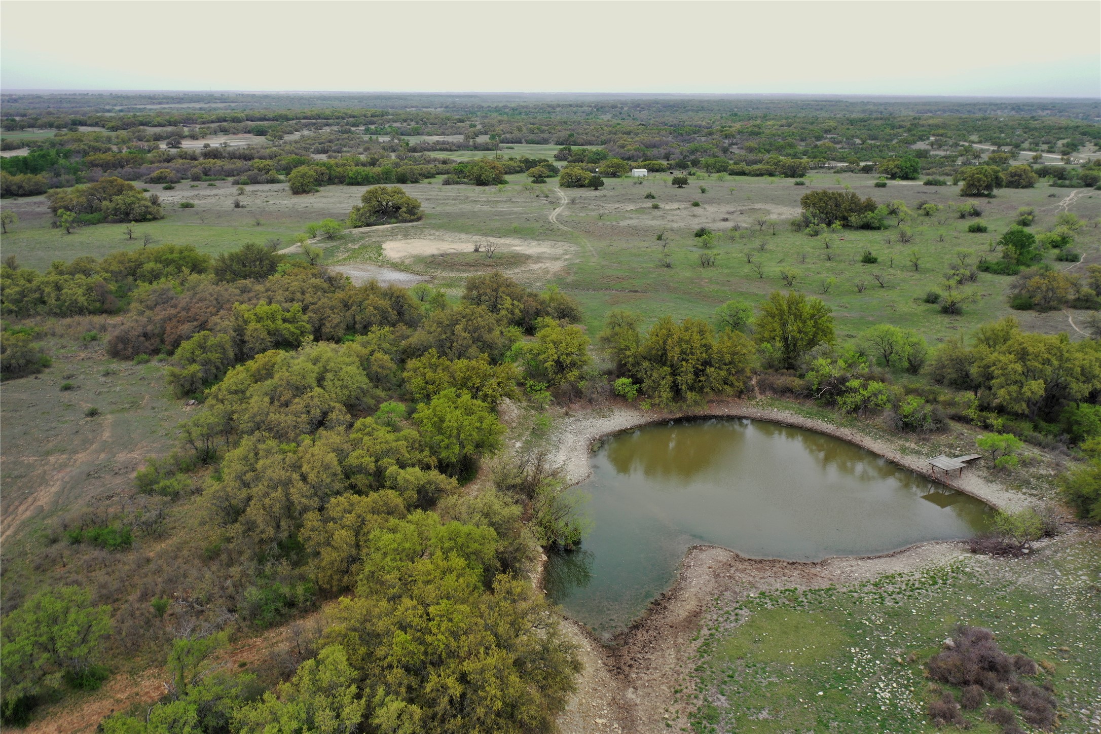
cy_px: 367
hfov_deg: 65.5
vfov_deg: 46.4
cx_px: 550
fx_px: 856
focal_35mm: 28
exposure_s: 1/15
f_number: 2.8
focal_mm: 10.26
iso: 100
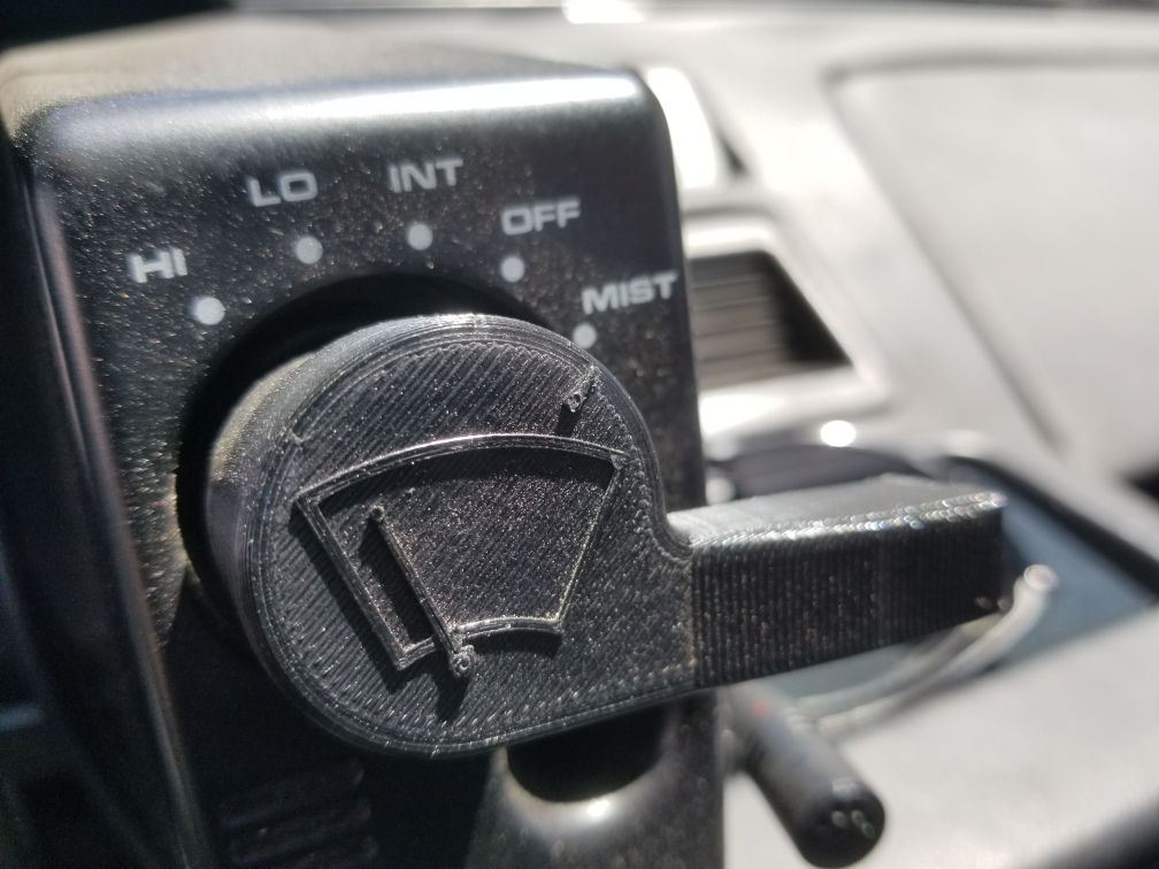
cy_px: 434
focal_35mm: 26
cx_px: 580
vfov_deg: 53.1
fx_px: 871
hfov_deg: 67.3
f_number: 1.7
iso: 50
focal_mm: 4.25
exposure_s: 1/608
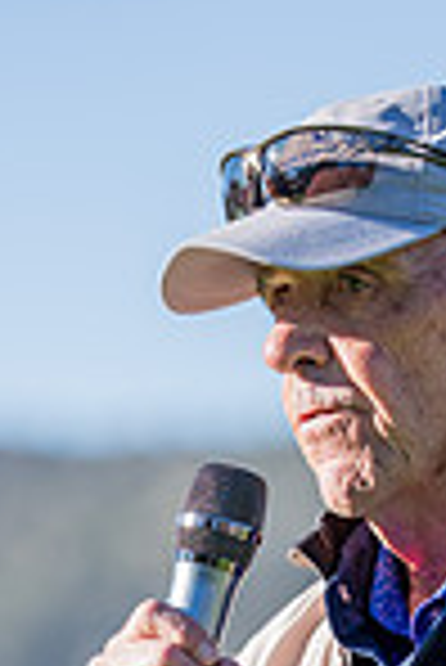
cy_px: 850
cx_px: 437
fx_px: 8083
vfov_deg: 4.7
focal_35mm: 436
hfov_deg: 3.2
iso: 400
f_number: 2.8
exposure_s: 1/3200
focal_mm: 143.6
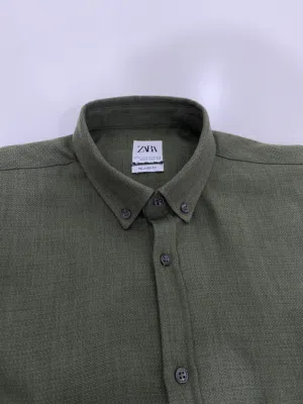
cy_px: 202
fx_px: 303
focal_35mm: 26
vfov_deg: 67.3
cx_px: 152
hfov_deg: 53.1
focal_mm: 4.25
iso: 200
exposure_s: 1/50
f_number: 1.8
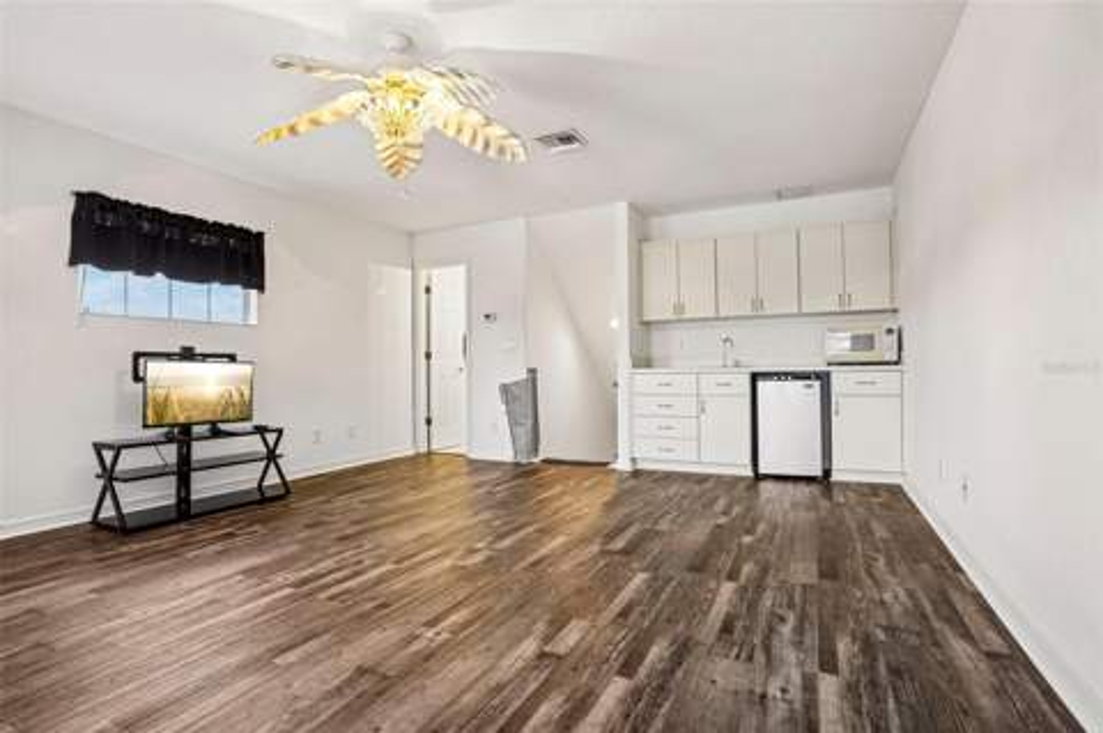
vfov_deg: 70.3
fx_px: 520
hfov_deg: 93.3
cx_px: 552
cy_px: 366
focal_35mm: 17
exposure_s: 1/10
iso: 400
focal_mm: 17
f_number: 9
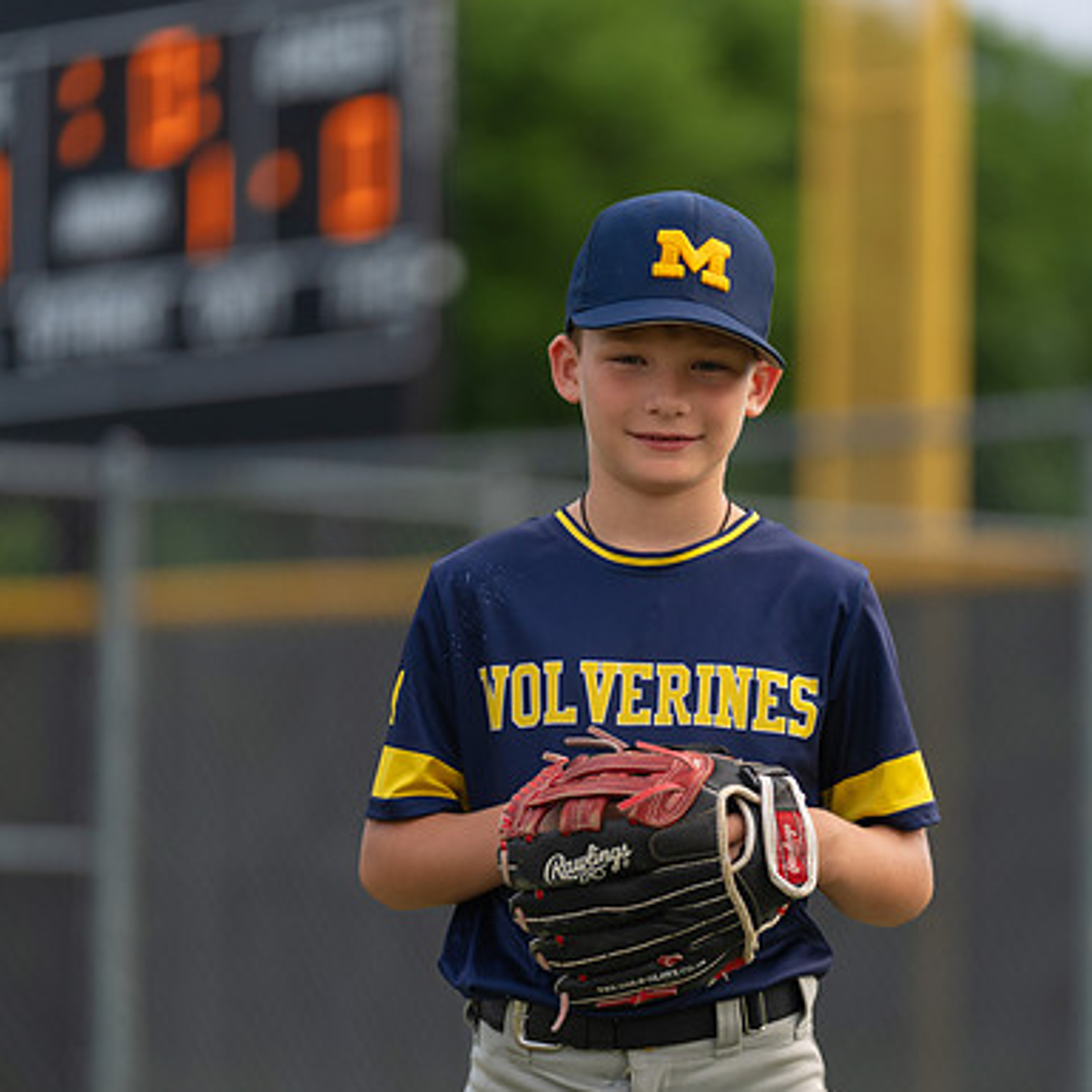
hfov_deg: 8.8
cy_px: 545
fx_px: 7102
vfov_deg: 8.8
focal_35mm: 199
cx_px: 651
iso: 160
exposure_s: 1/320
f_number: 2.8
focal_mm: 155
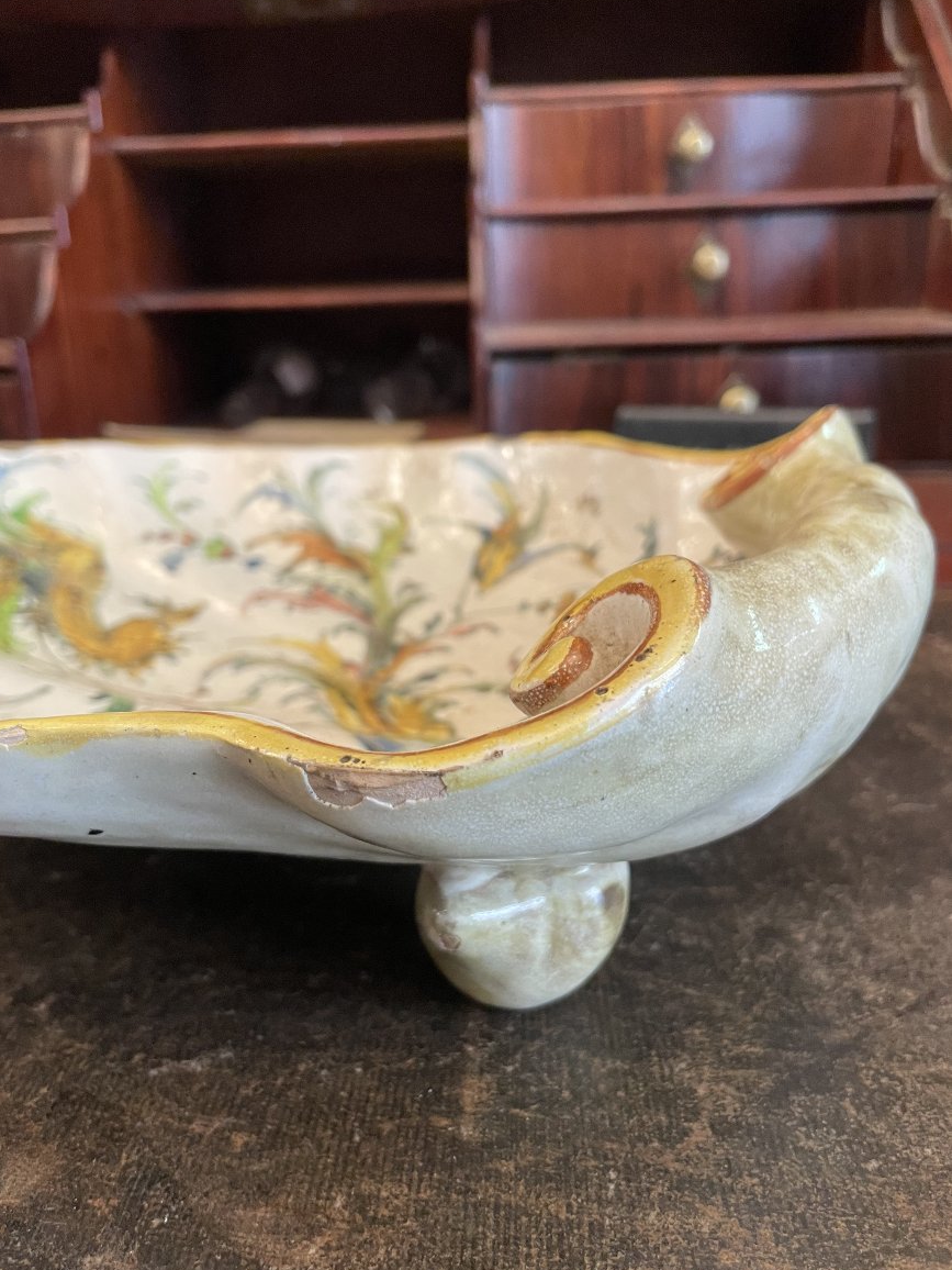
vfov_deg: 65.3
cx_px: 459
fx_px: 990
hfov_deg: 51.3
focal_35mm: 27
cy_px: 644
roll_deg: +2.0
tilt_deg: -20.0
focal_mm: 4.2
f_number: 1.6
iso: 160
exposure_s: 1/50
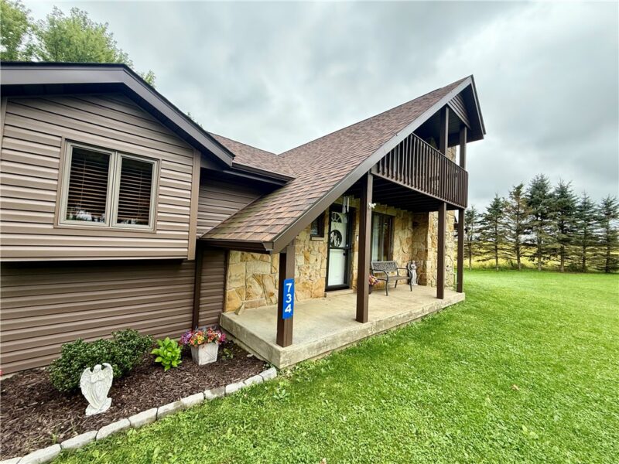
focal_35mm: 14
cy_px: 232
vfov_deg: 85.7
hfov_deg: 102.1
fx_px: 250
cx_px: 310
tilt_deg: +2.3
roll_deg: -2.8
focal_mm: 2.22
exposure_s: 1/210
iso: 64
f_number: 2.2
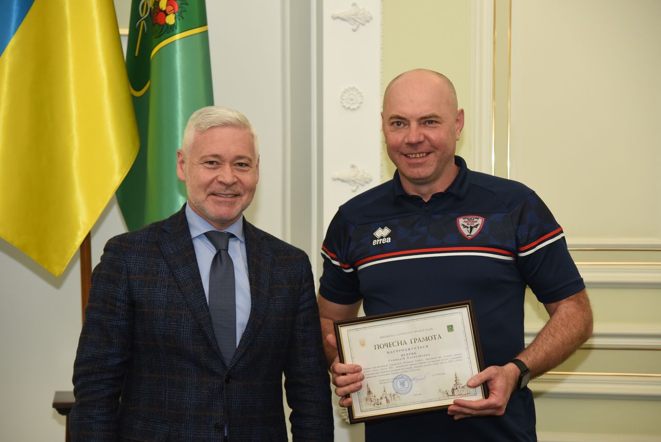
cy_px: 241
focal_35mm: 93
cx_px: 349
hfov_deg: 21.9
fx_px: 1708
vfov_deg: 14.7
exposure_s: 1/200
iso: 1000
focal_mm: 85
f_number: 4
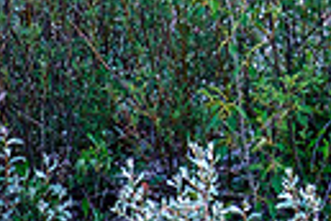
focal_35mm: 374
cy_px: -89
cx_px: 547
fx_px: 3438
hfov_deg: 5.4
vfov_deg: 3.7
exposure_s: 1/60
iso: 800
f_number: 8
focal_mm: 55
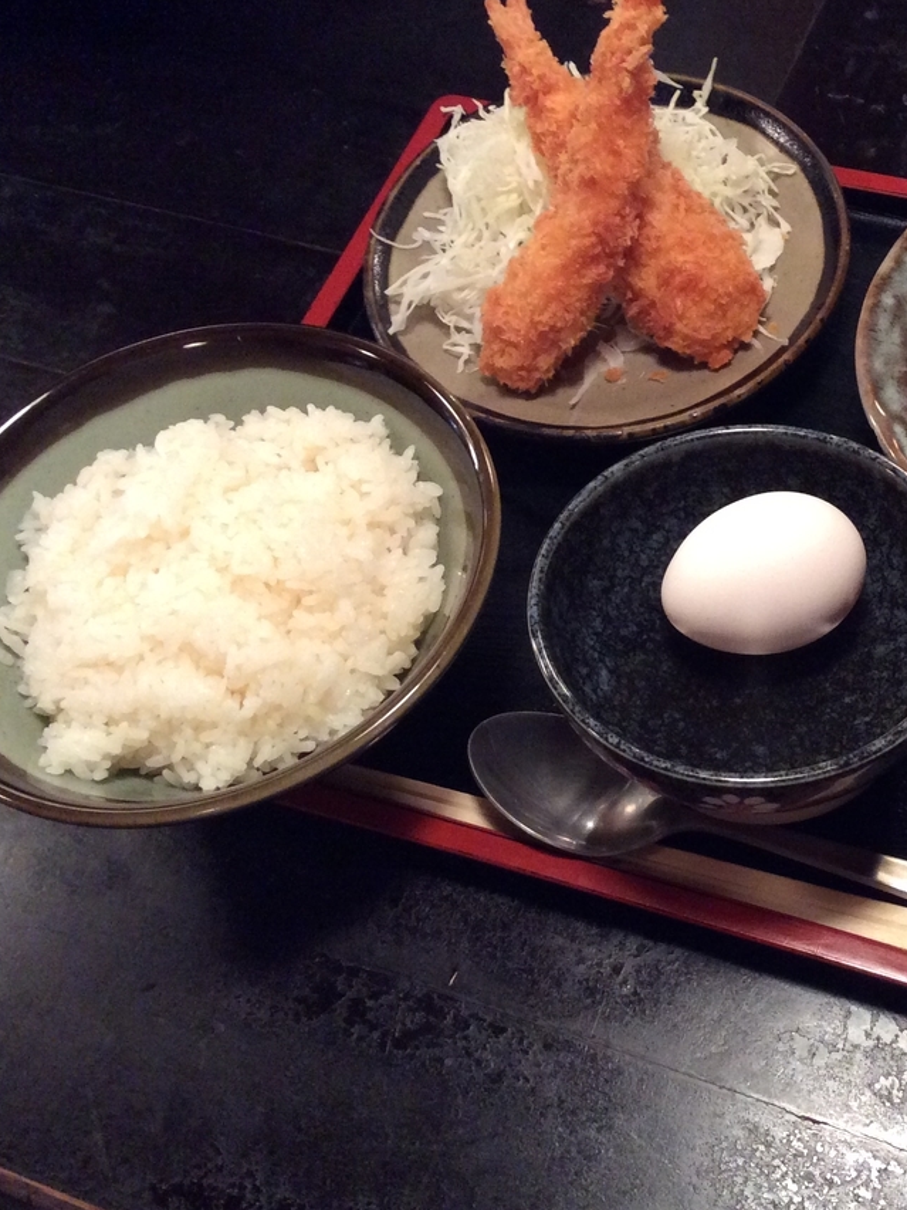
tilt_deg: -57.5
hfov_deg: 31.2
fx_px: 1572
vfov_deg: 42.1
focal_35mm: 45
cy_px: 579
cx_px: 754
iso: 250
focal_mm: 3.3
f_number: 2.4
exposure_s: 1/24
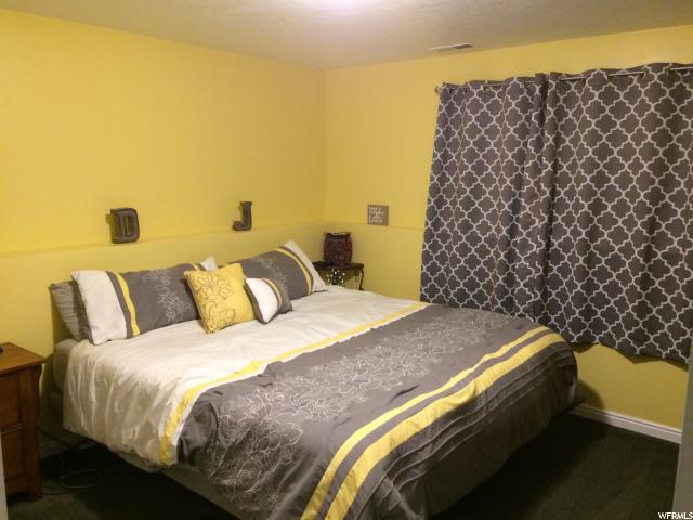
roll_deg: +0.1
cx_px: 346
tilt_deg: -9.3
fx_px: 581
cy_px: 260
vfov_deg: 48.2
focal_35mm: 29
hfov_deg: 61.7
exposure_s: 1/24
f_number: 2.2
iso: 320
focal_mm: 4.15
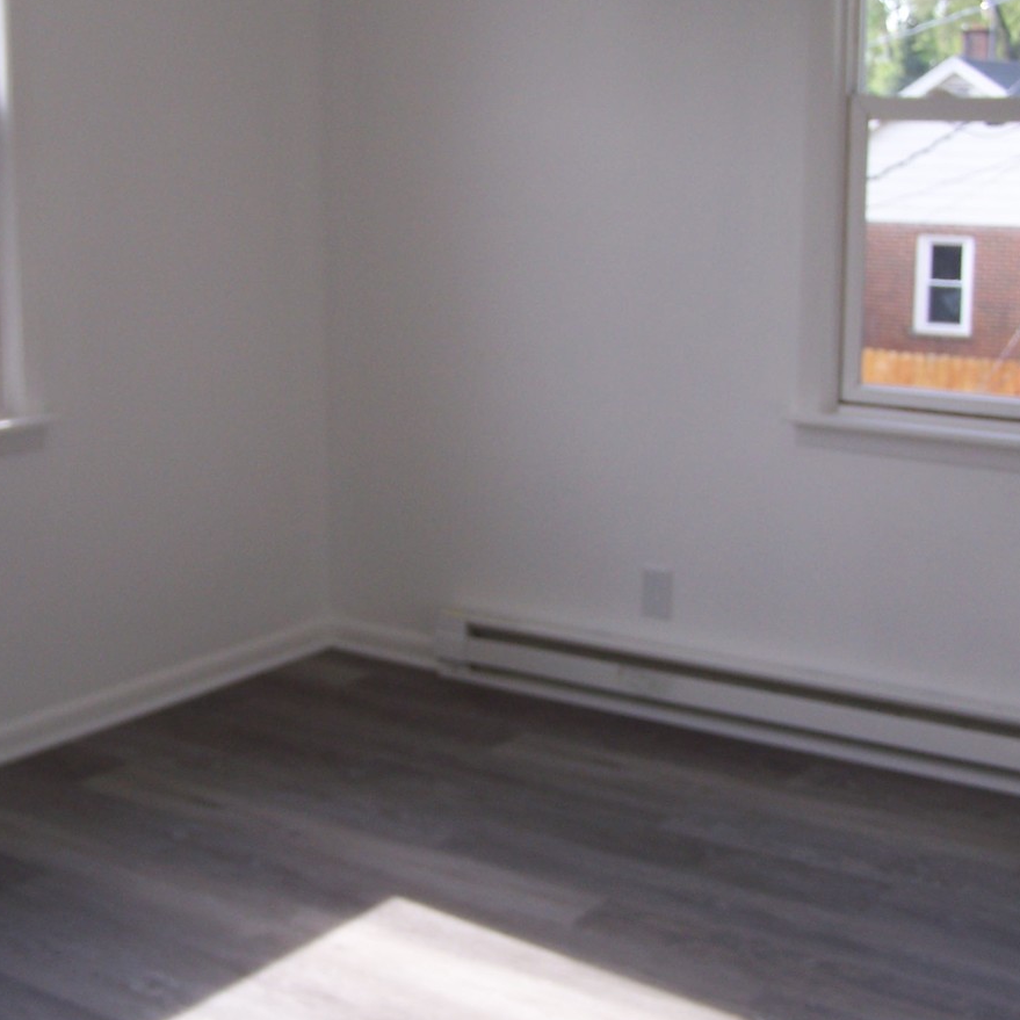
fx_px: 1834
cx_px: 415
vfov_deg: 31.1
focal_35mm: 55
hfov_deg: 31.0
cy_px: 470
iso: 80
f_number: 2.8
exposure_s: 1/160
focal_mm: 6.3
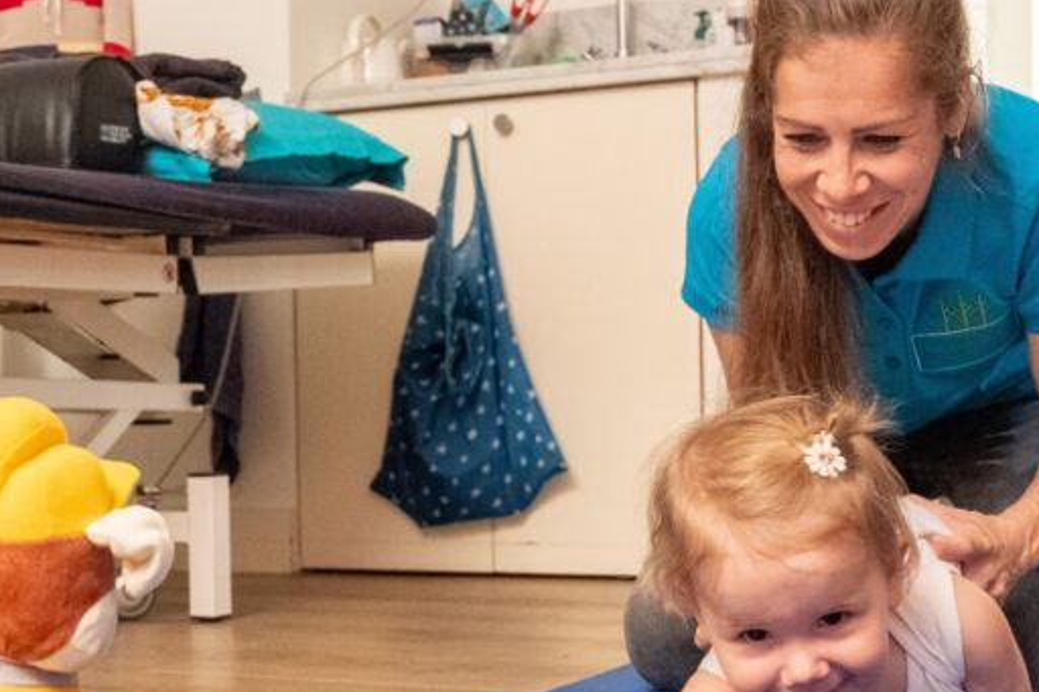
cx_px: 276
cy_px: 366
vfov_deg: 22.6
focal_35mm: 60
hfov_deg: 32.8
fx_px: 1731
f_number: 3.8
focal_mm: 20.1
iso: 6400
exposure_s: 1/250
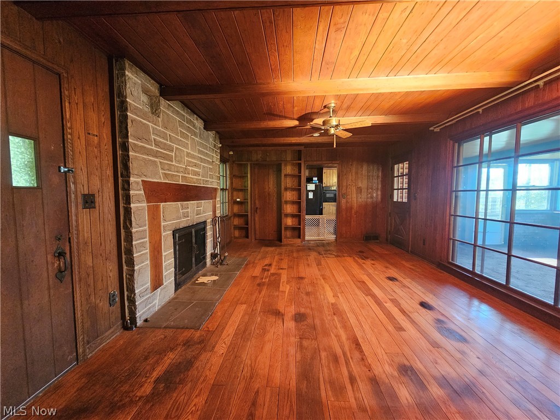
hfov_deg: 106.2
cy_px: 210
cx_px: 280
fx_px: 210
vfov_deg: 89.9
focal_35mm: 13
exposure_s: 1/33
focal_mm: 2.2
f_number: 2.2
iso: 500
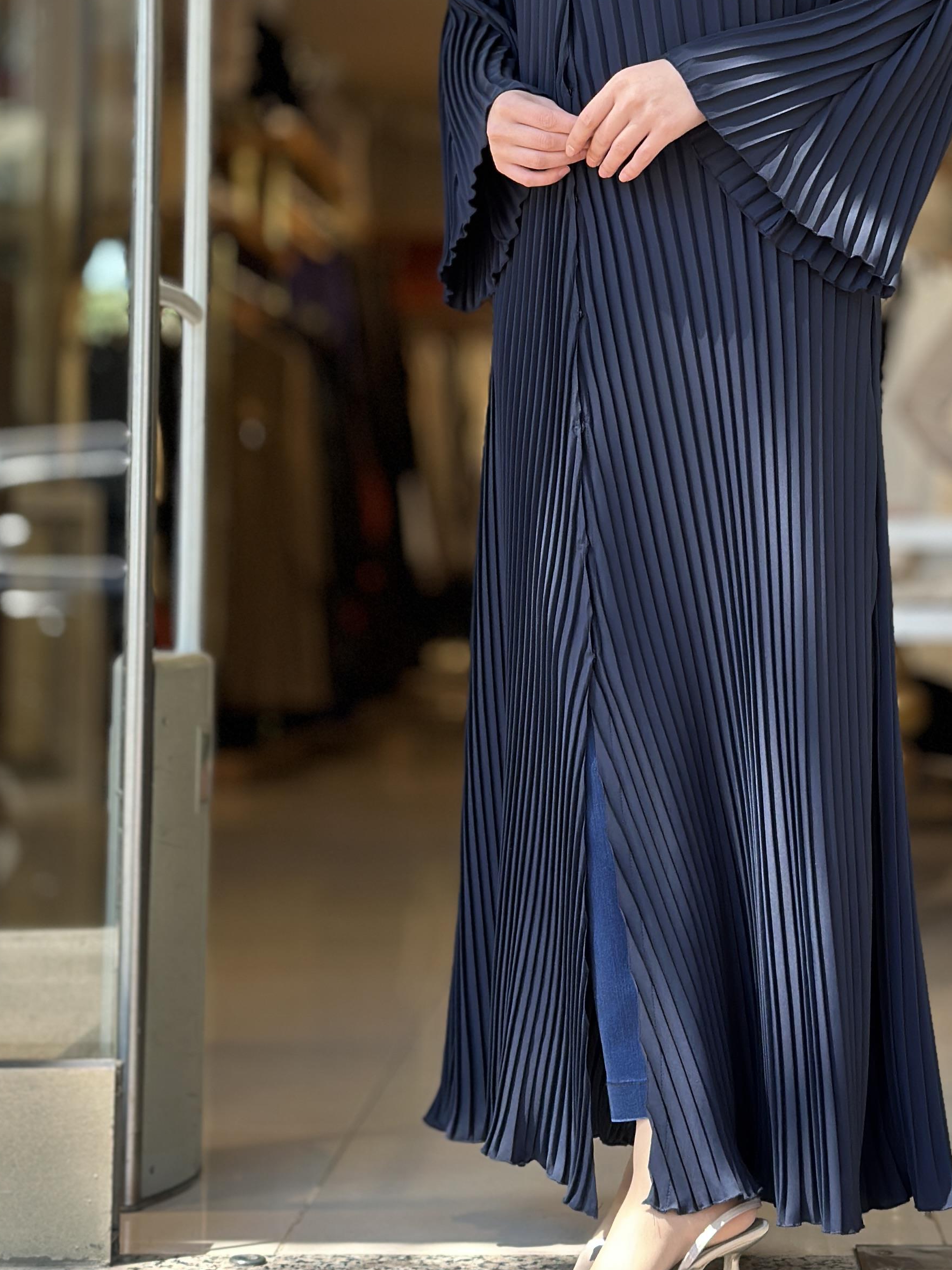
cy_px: 329
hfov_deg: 17.9
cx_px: 626
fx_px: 3007
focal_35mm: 82
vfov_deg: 23.6
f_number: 1.78
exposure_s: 1/368
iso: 80
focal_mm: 6.86
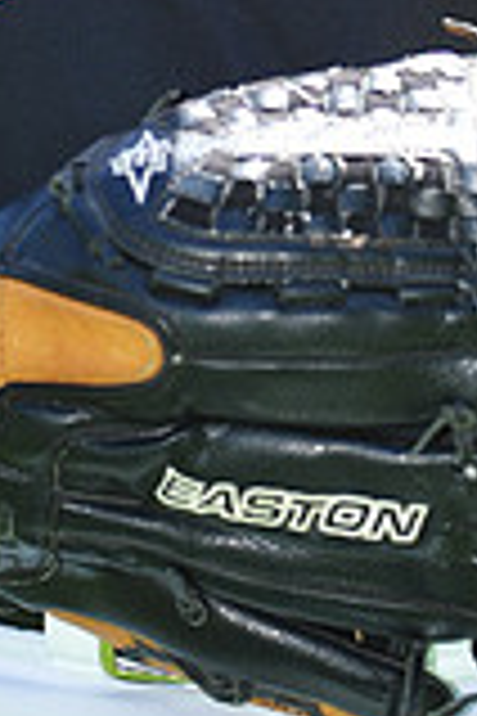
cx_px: 243
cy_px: -504
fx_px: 14488
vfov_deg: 2.8
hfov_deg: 1.9
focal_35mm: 729
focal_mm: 200
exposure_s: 1/400
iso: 200
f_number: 4.5
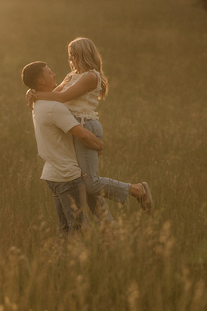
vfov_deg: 14.8
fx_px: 1199
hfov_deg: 9.9
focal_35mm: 139
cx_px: 97
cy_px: 157
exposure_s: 1/1600
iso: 250
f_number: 2
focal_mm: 85
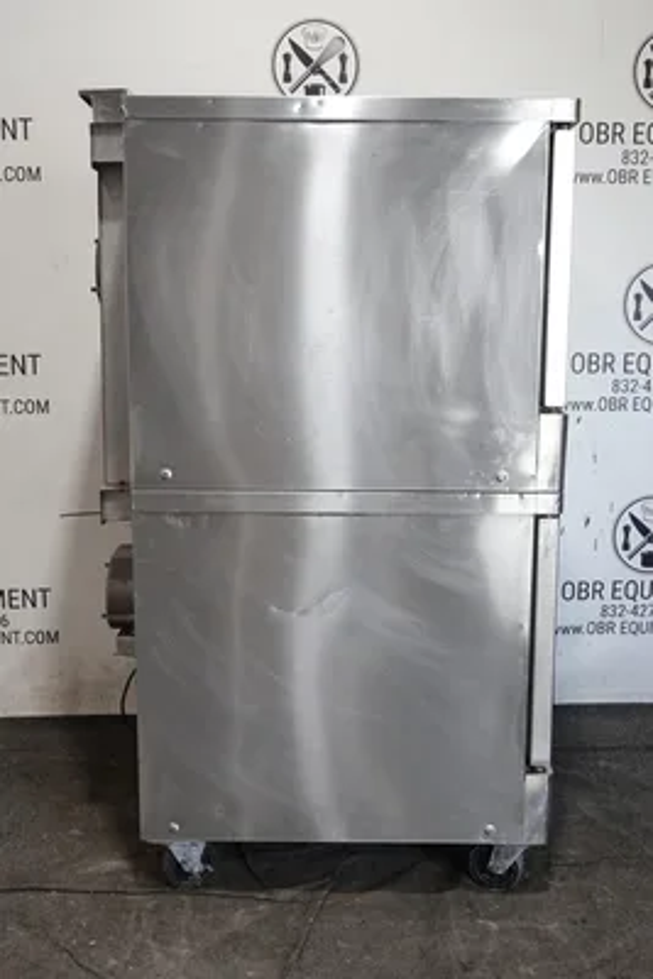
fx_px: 1142
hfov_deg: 31.9
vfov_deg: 46.4
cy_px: 490
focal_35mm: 42
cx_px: 326
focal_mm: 15.59
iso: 800
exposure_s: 1/50
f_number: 4
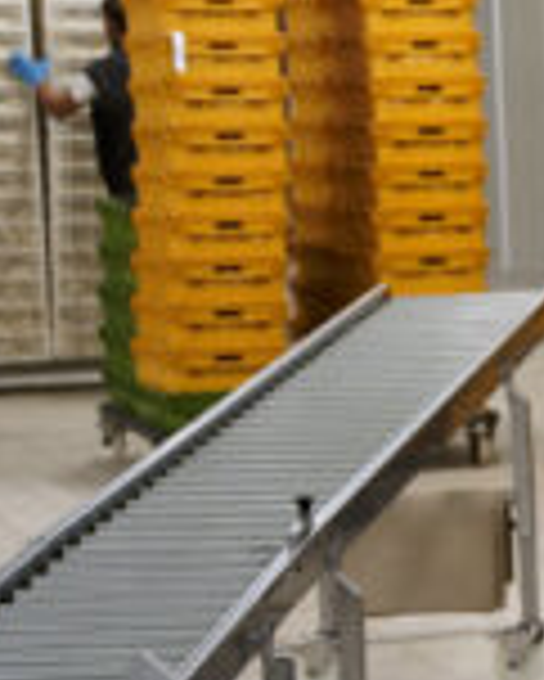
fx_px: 3559
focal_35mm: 177
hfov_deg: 7.6
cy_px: 356
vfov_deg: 10.9
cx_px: 1677
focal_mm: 37
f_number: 2.8
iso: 800
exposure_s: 1/250
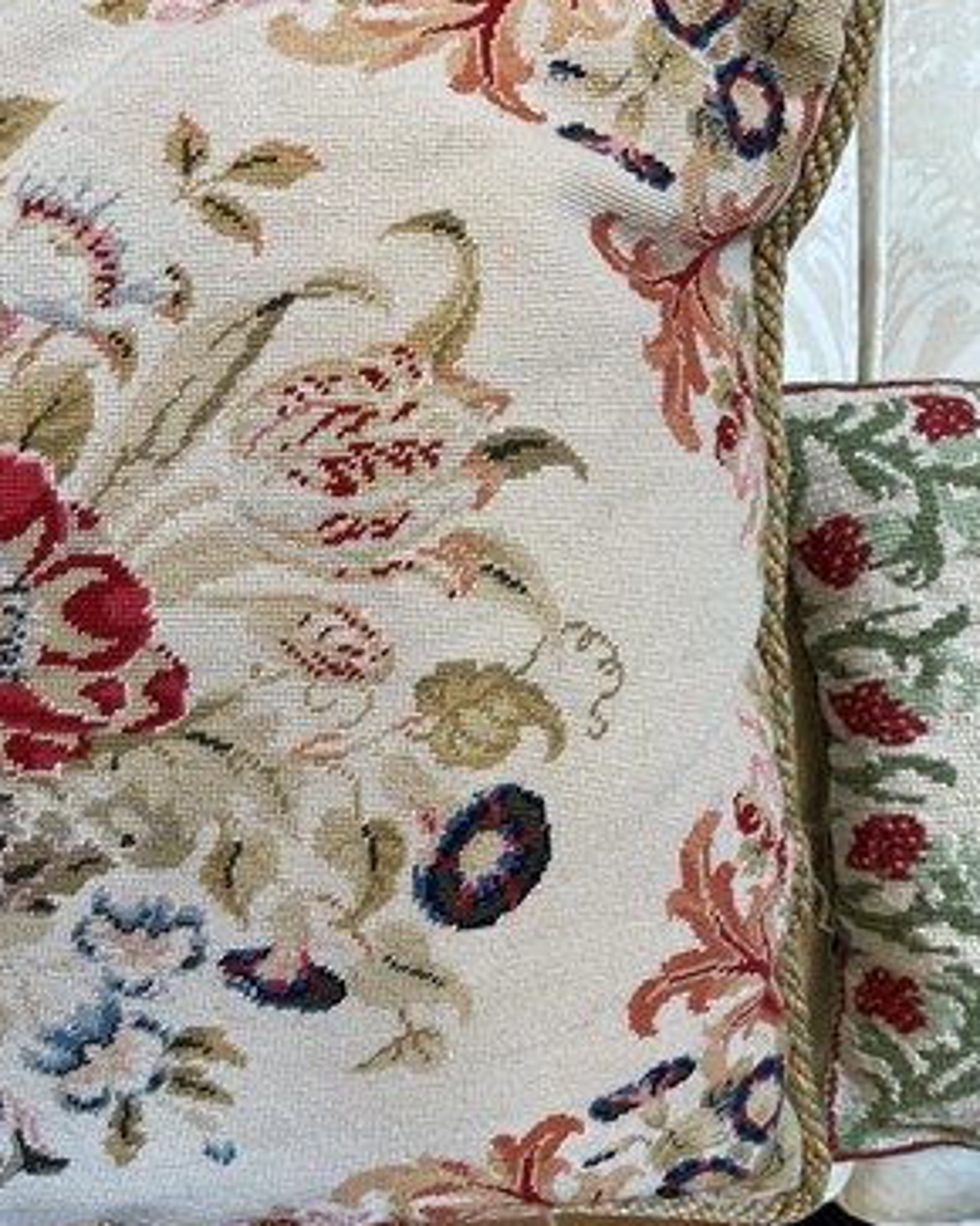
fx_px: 1016
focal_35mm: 28
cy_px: 638
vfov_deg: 62.2
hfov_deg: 51.5
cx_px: 490
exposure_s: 1/100
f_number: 1.6
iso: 125
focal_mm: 5.1
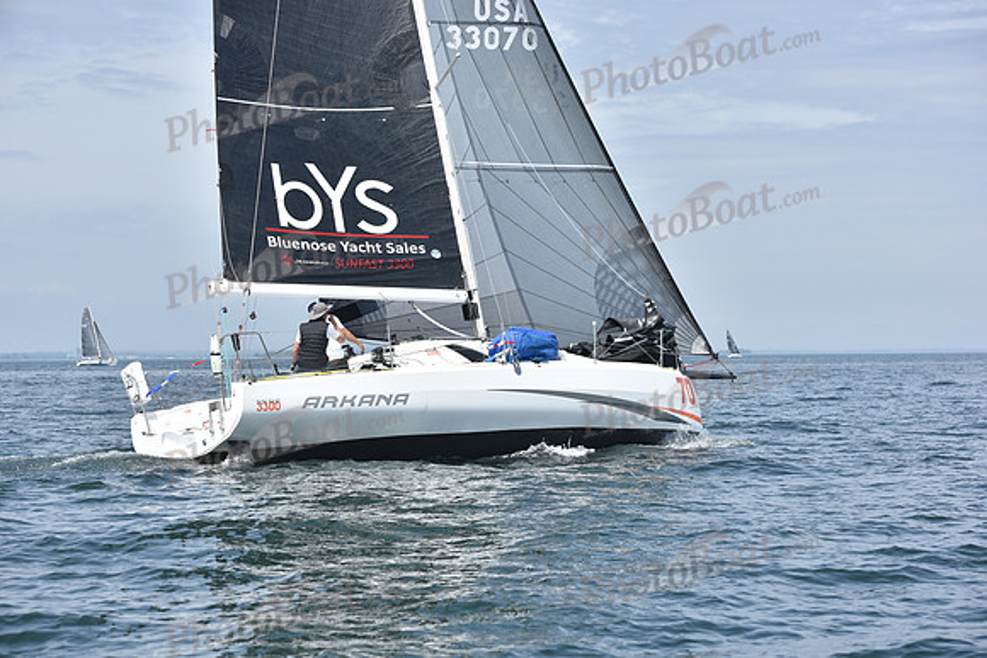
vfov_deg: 16.1
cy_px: 329
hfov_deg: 23.9
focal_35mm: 85
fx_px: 2331
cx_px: 494
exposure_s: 1/1250
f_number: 6.3
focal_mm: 85
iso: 200
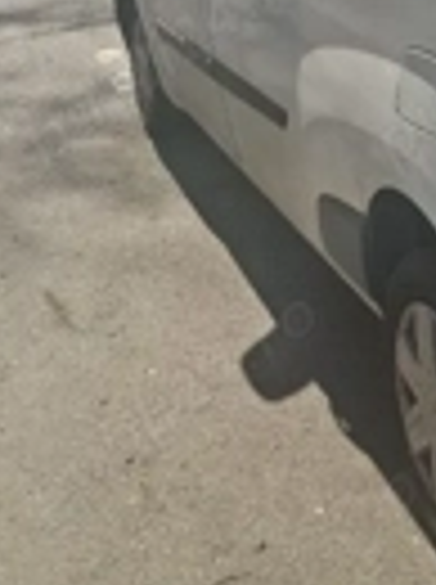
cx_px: 261
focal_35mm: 71
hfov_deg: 20.6
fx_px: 1196
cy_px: 108
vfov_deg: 26.9
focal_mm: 5.54
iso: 50
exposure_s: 1/3333
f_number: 1.8
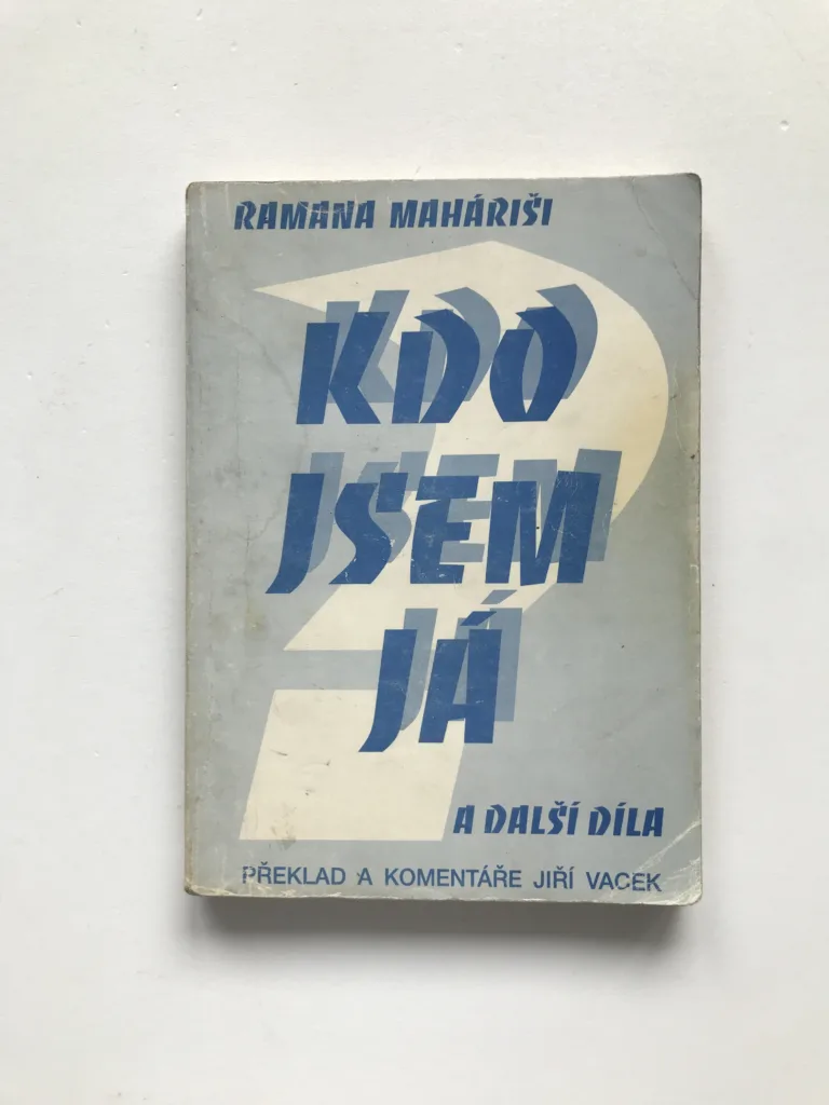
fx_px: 894
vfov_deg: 63.4
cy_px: 552
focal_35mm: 28
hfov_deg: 49.7
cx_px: 414
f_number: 1.8
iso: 25
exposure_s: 1/100
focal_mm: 3.99
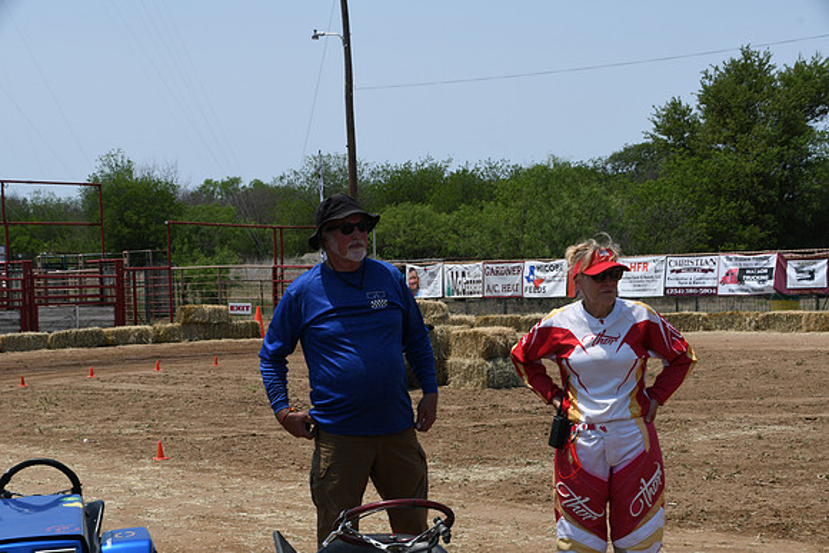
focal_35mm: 75
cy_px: 276
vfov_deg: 18.2
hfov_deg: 27.0
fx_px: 1727
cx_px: 414
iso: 100
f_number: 13
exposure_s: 1/200
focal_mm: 50
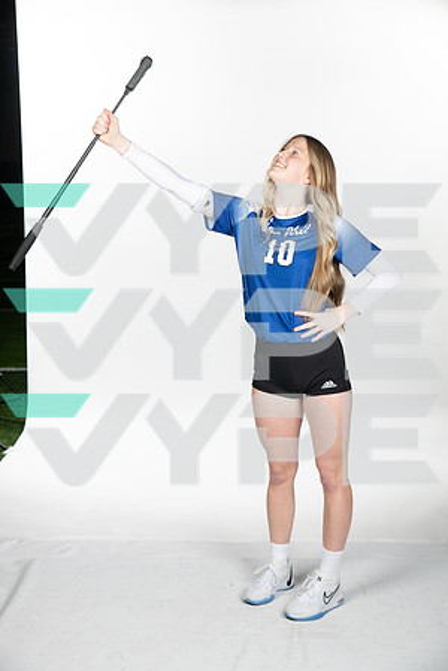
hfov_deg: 23.4
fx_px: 1083
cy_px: 336
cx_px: 224
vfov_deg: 34.5
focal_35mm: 58
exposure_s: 1/500
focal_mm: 58
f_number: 7.1
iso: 200
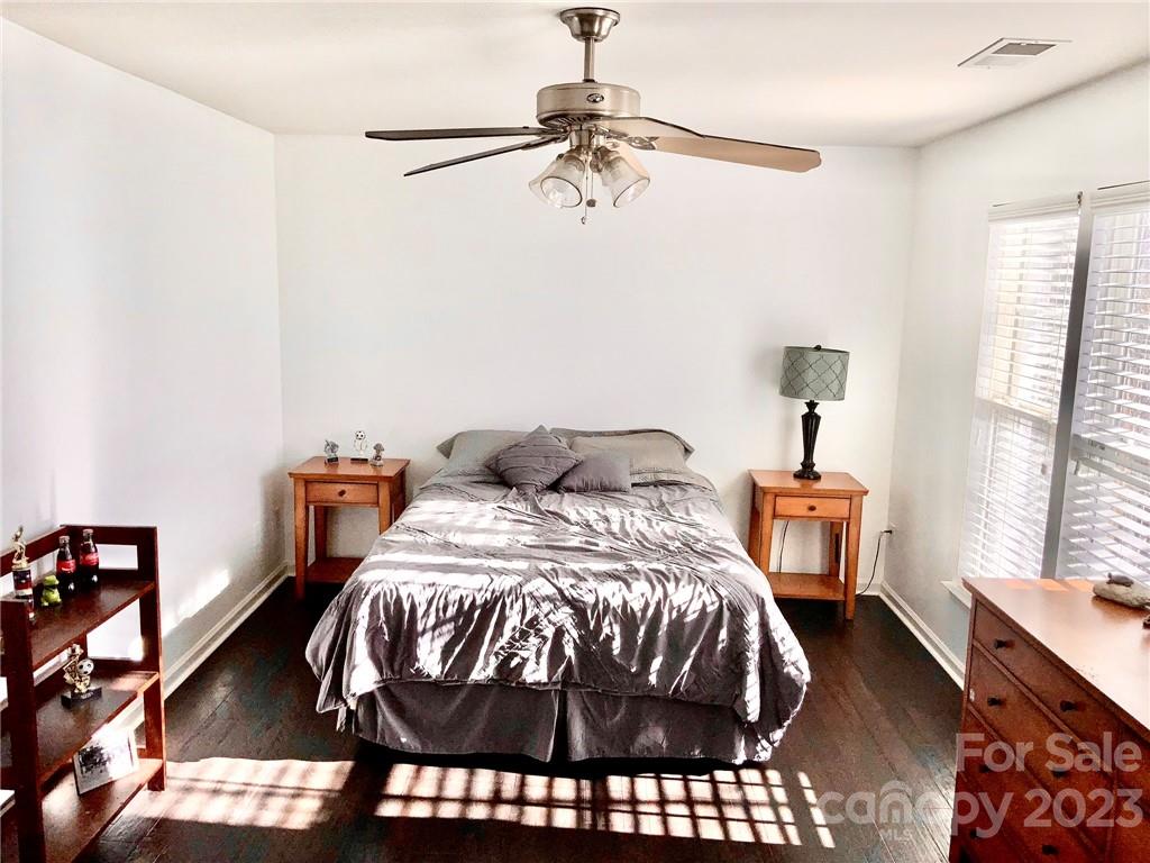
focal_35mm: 29
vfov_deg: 48.2
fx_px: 963
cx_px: 575
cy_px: 432
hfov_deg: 61.7
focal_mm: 3
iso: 16
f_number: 1.8
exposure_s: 1/524
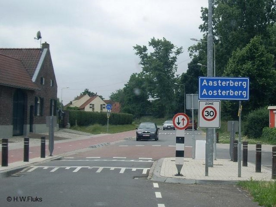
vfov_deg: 37.7
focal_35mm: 38
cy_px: 104
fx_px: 303
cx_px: 138
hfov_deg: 49.0
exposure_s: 1/640
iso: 64
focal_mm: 7.9
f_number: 2.8
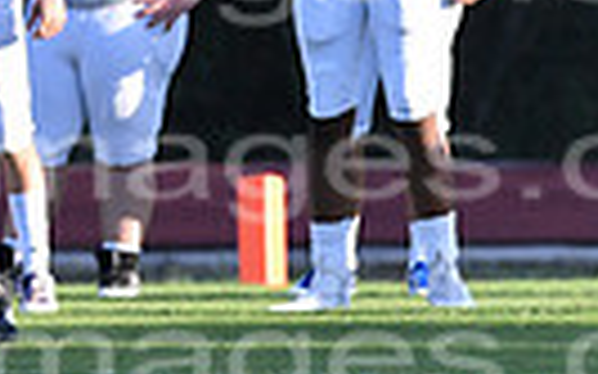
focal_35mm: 1995
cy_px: -128
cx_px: -135
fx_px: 32500
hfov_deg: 1.1
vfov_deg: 0.7
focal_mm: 300
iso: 2000
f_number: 4.5
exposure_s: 1/8000
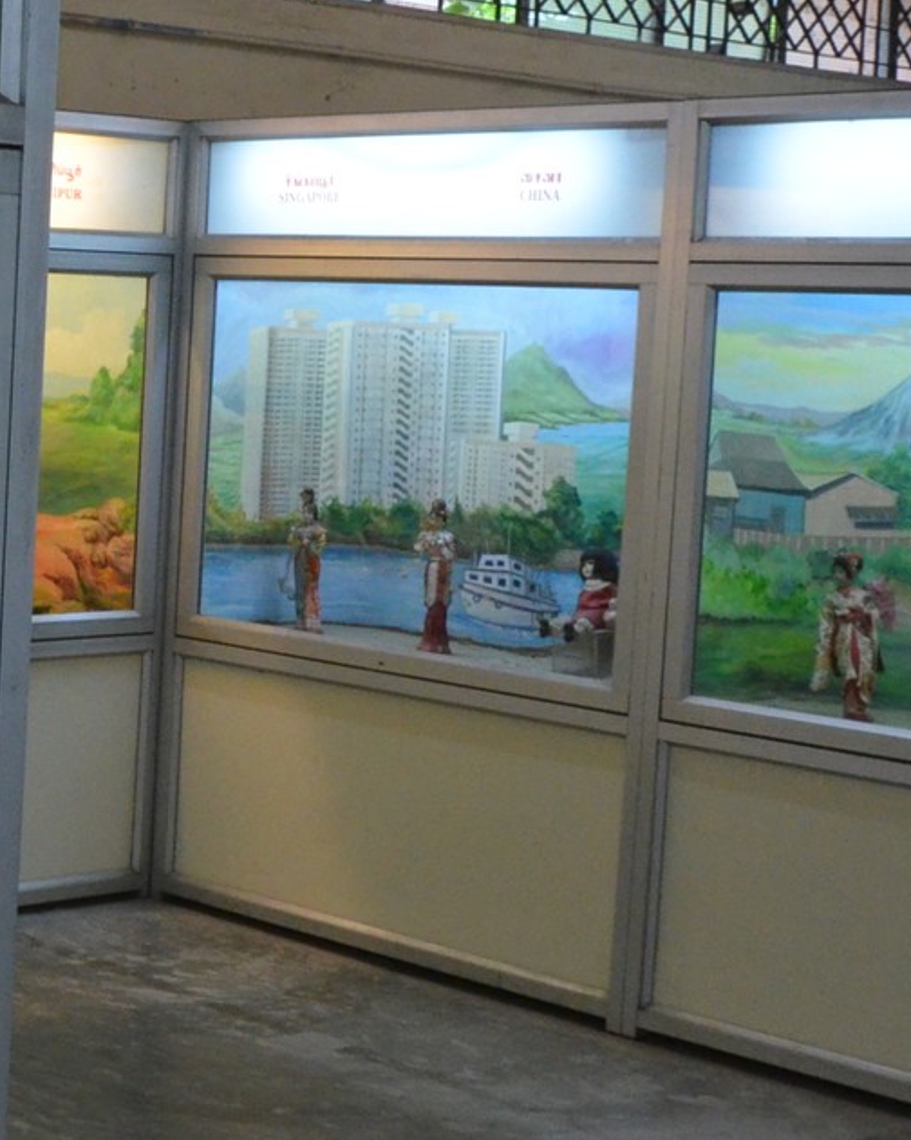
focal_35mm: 77
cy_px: 562
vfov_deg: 24.8
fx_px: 2598
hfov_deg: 18.9
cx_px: -150
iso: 2500
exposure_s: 1/40
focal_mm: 18
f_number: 9
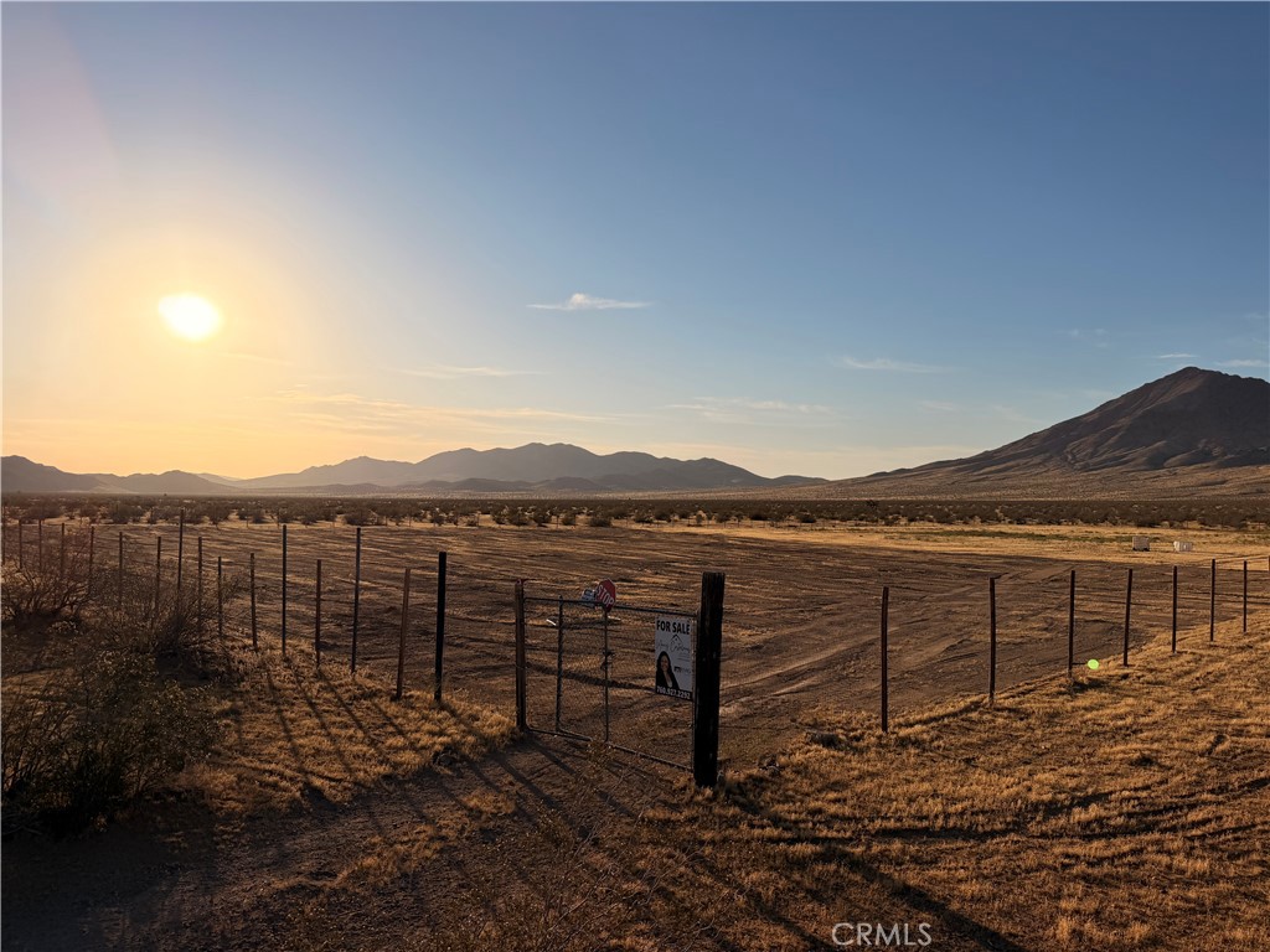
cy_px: 476
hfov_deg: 71.6
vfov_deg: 56.8
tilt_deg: -0.3
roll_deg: +0.0
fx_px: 881
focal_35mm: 24
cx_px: 635
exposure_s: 1/14286
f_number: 1.78
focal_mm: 6.76
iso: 100
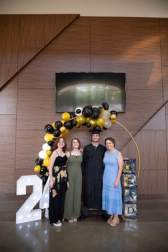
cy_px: 126
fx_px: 168
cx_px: 84
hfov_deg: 53.1
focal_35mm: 24
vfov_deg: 73.7
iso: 2000
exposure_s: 1/200
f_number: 4
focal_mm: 24
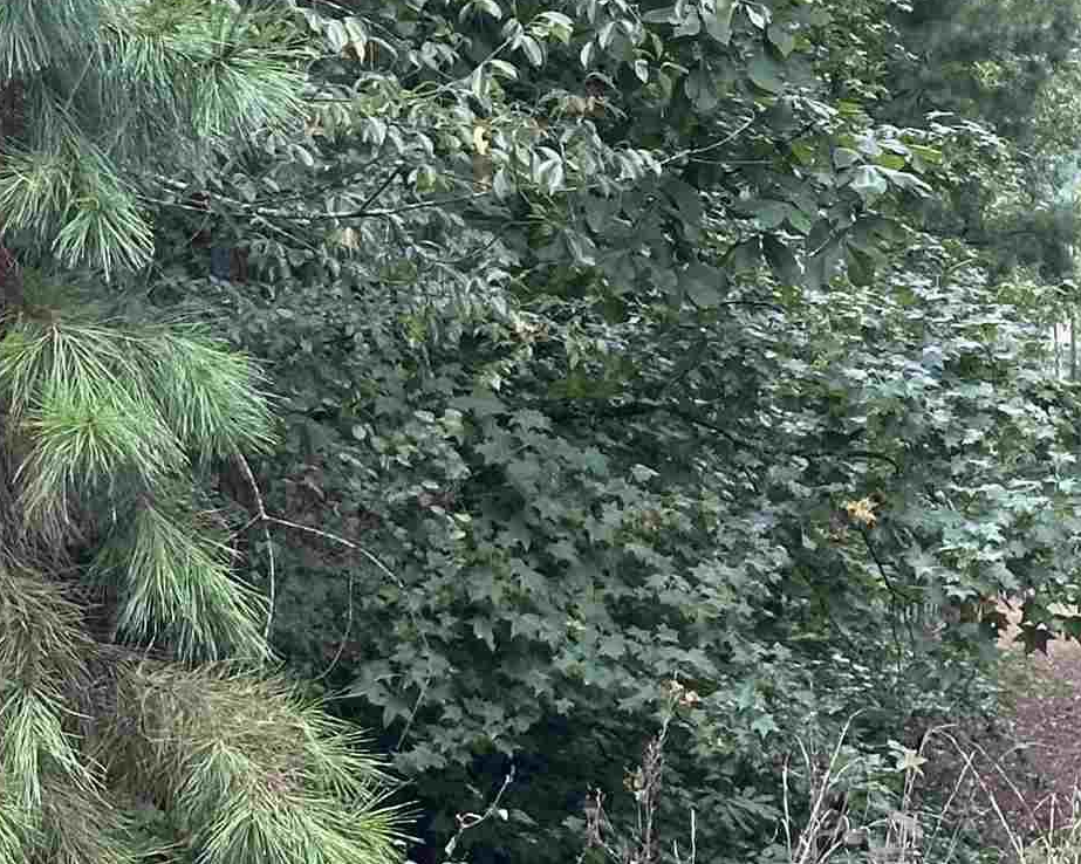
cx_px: 998
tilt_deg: +0.4
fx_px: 4990
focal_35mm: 156
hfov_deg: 12.3
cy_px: 229
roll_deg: -1.1
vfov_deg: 9.9
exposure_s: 1/154
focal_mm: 6.86
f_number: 1.78
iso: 80
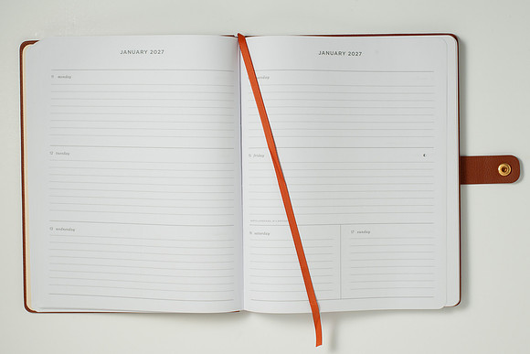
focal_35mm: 64
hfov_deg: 31.2
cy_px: 185
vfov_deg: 21.1
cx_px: 266
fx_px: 949
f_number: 10
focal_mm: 50
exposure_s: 1/200
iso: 200
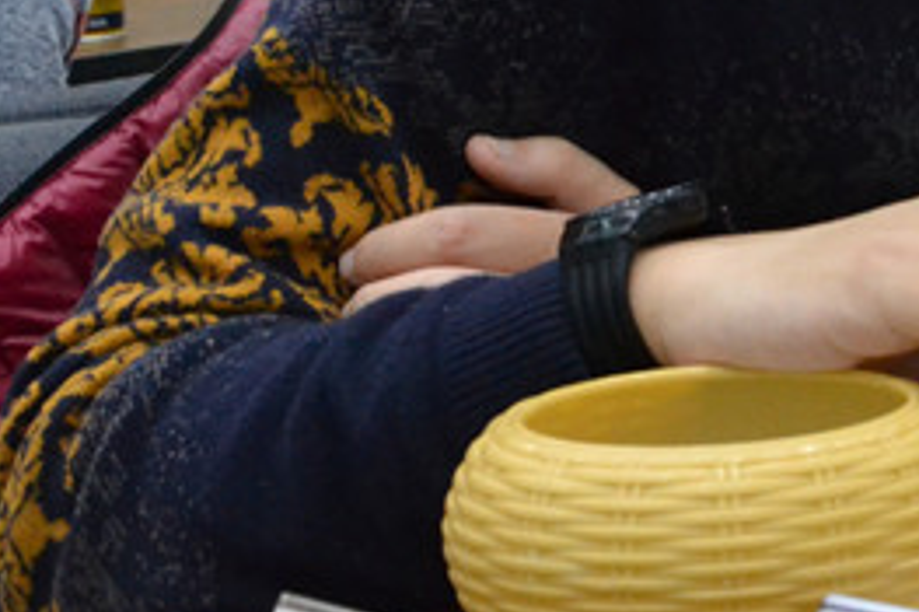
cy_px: -171
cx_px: 1289
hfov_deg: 12.8
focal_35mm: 154
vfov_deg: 8.8
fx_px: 3929
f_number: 8
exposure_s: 1/100
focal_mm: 30
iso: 3200
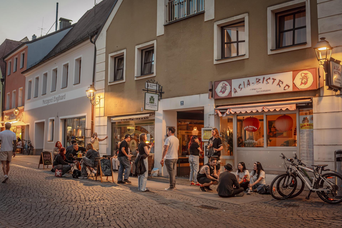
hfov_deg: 54.4
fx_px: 332
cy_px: 114
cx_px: 171
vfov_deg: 37.9
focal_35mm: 35
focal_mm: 35
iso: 1600
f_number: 1.2
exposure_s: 1/250
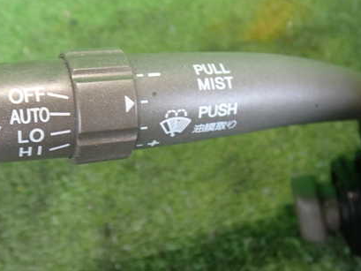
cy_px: 110
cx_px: 113
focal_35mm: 44
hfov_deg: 42.2
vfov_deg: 32.8
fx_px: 459
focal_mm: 5.4
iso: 400
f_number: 2.3
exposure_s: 1/30
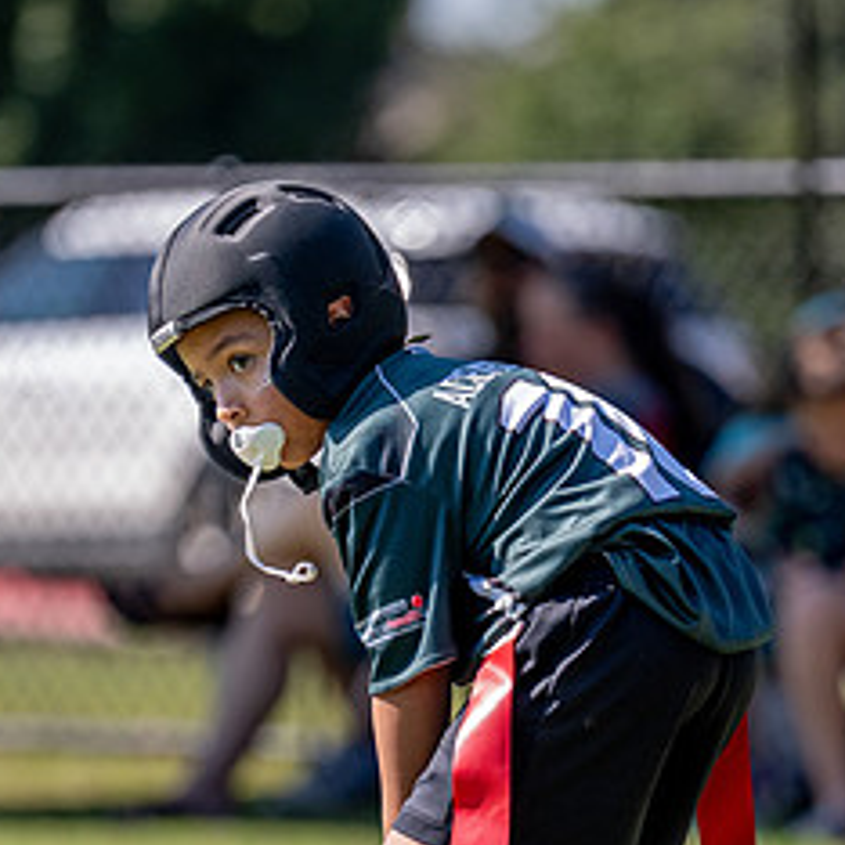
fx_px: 14693
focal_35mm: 532
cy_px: 646
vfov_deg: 3.3
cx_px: 493
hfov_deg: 3.3
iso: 250
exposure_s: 1/2500
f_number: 2.8
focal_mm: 175
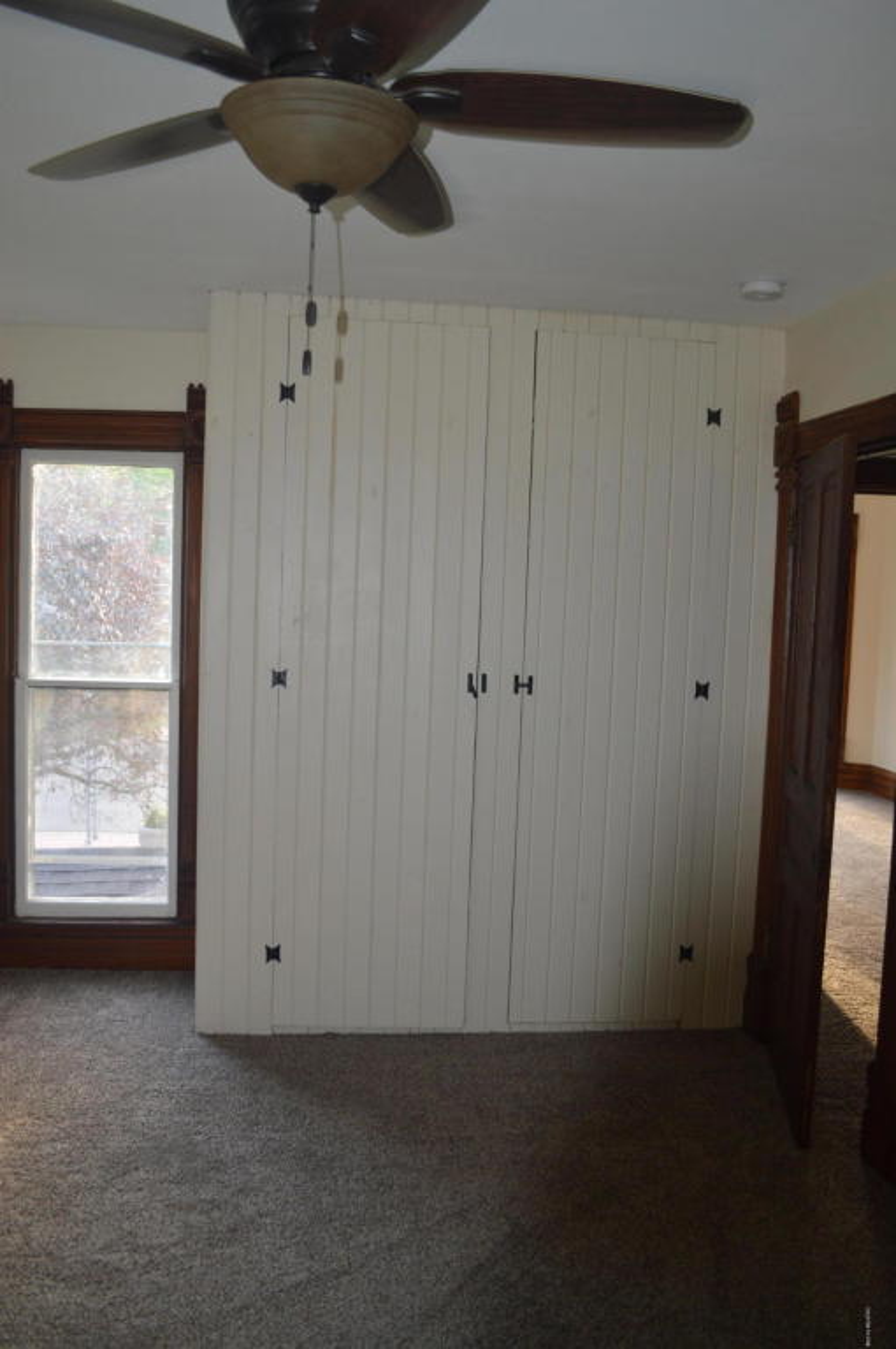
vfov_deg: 67.4
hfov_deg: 47.9
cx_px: 448
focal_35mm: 27
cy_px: 674
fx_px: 1010
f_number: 3.5
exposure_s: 1/60
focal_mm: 18
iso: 500
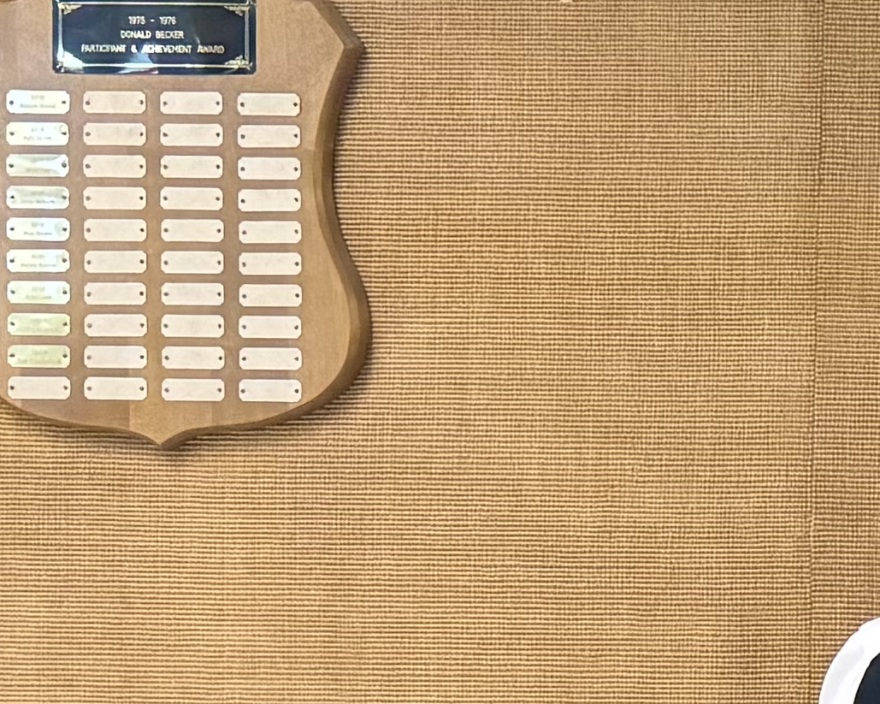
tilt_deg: -0.7
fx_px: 3385
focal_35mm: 130
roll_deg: -1.9
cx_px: 2392
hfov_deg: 11.2
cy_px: 442
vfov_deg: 11.9
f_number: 1.78
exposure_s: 1/120
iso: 250
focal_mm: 6.76
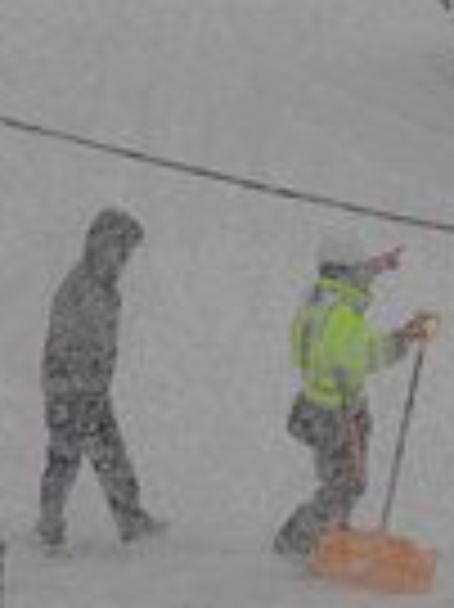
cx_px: 364
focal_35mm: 725
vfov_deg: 2.7
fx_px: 12695
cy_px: 27
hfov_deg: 2.0
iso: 400
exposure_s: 1/350
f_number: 6.7
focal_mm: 133
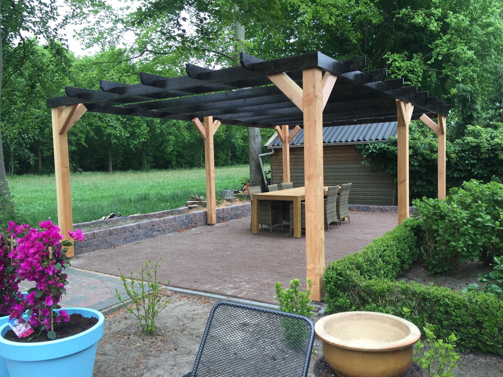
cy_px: 188
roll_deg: +0.7
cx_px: 252
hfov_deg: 61.7
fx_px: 421
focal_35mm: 29
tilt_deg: -4.4
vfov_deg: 48.2
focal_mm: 4.15
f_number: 2.2
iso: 32
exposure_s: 1/130
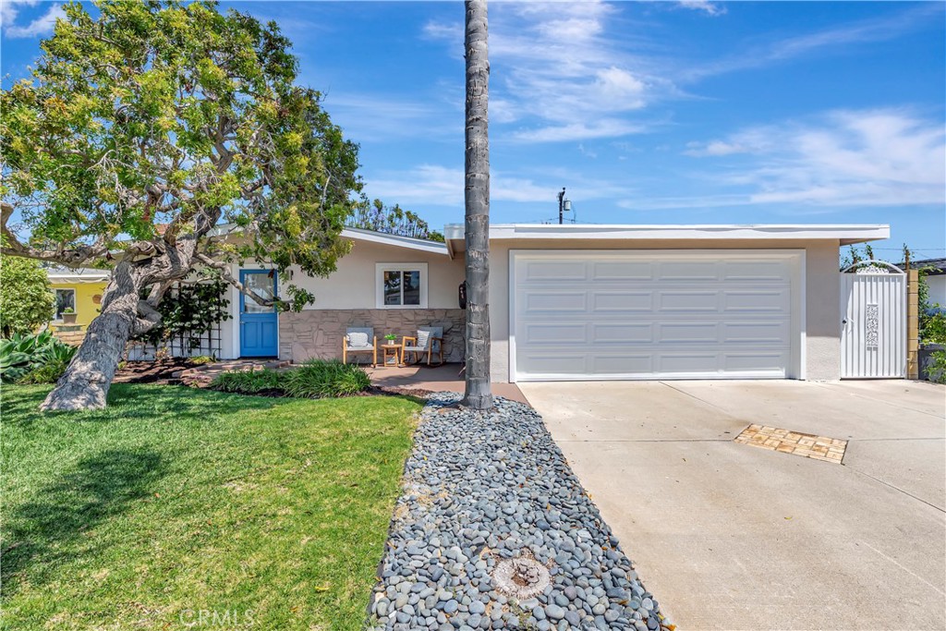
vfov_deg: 70.5
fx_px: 447
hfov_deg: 93.3
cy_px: 316
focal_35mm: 17
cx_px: 473
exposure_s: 1/640
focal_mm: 11.6
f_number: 5.6
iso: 100
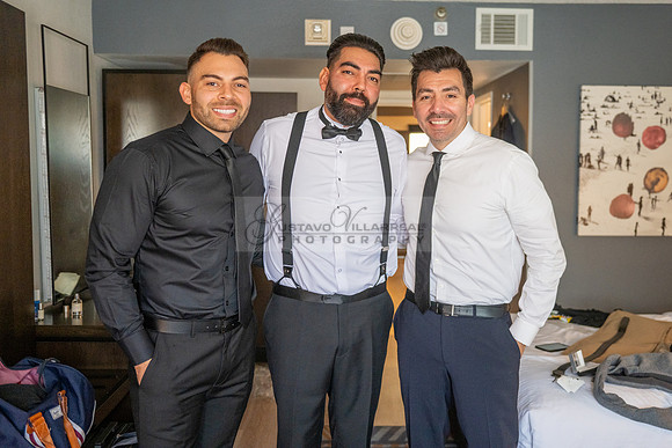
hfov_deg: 54.8
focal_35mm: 35
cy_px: 205
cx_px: 364
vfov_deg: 38.2
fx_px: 647
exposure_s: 1/160
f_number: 3.2
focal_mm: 32
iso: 1250
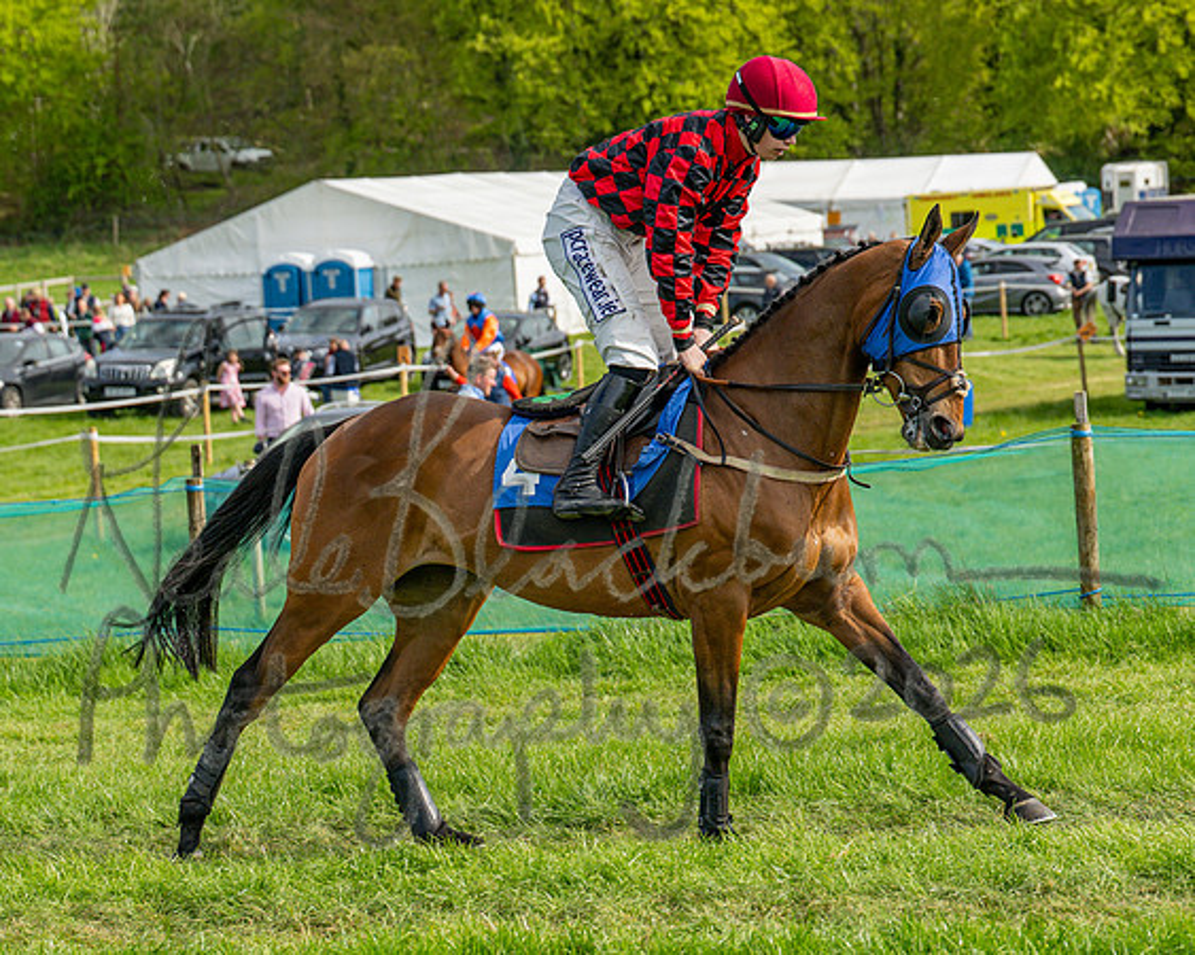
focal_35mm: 129
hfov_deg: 14.9
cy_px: 498
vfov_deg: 11.9
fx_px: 4569
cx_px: 700
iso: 200
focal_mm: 70
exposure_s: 1/2000
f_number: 4
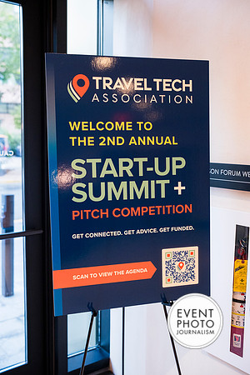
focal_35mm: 35
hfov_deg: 37.9
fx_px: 365
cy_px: 188
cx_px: 125
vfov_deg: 54.4
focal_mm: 35
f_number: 3.2
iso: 3200
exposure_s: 1/200
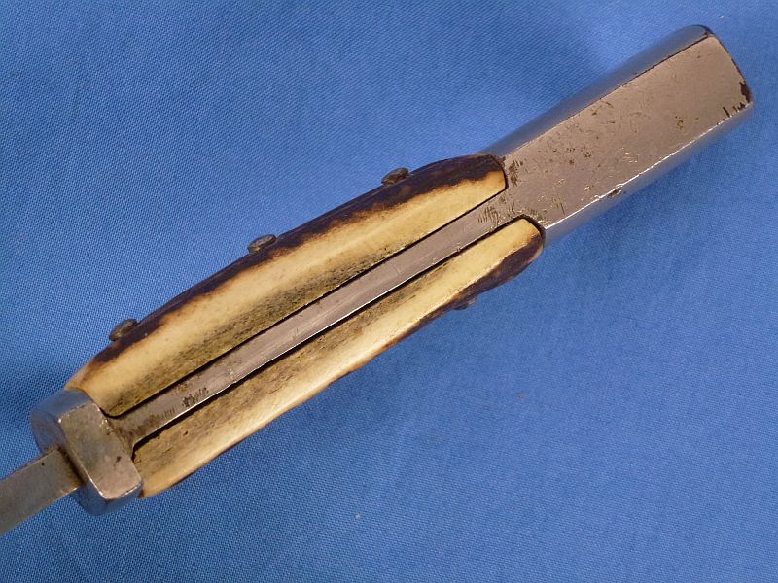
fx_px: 1708
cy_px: 292
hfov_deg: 25.7
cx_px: 389
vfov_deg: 19.4
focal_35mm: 76
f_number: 4.7
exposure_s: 1/80
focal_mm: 13.6
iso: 320
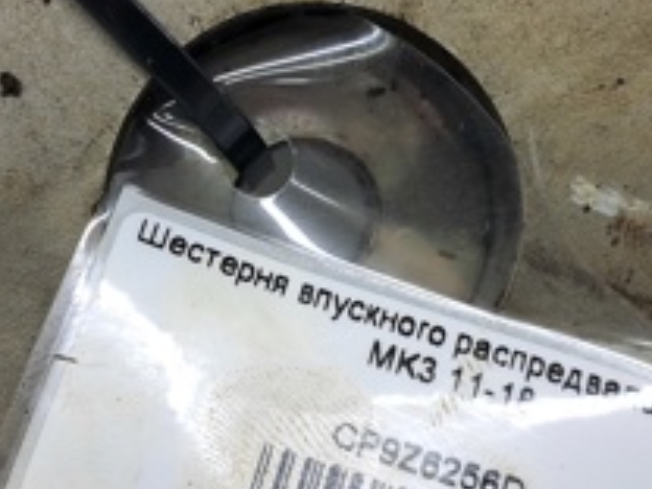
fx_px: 1563
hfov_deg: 23.6
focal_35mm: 83
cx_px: 313
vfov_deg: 17.8
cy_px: 215
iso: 50
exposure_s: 1/60
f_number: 1.8
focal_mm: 4
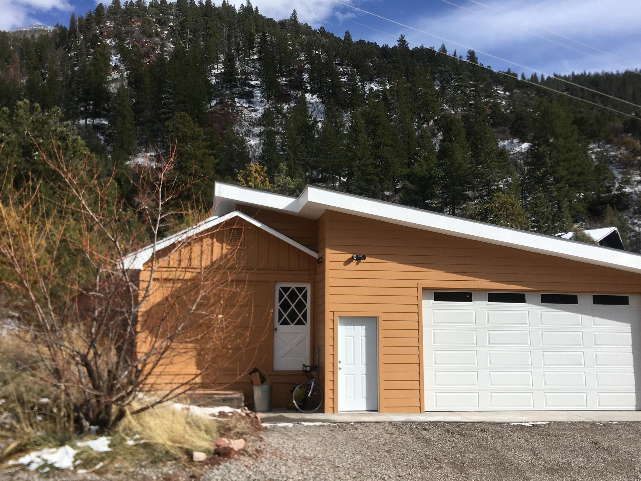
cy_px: 238
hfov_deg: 50.1
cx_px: 321
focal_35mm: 37
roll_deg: -0.3
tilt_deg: +10.0
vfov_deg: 38.7
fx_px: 685
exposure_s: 1/2331
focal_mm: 4.15
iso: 25
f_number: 2.2
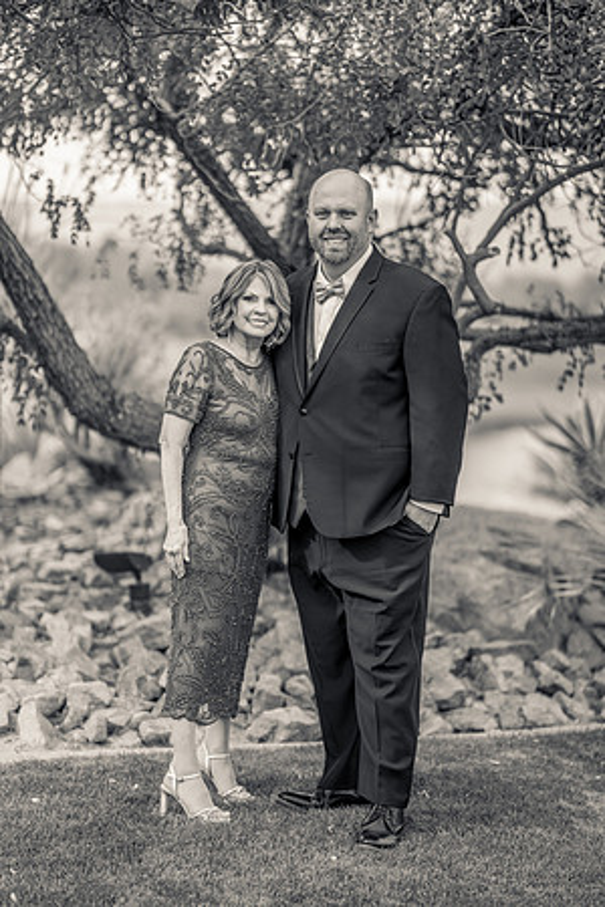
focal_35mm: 85
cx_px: 302
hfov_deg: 16.1
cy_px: 454
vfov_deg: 23.9
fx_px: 2143
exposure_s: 1/3200
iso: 160
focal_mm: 85
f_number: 1.4
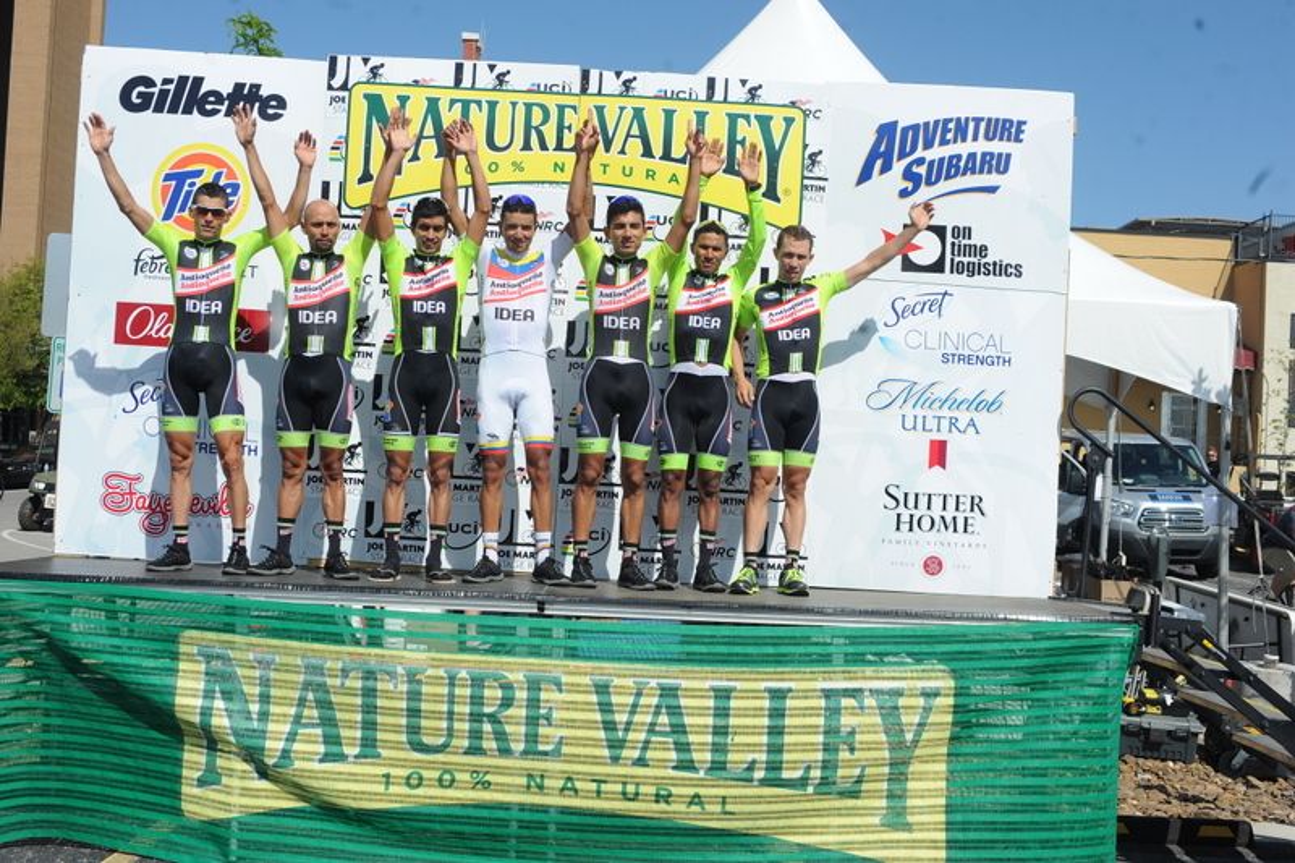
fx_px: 1582
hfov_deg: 44.5
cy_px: 432
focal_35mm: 44
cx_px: 648
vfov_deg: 30.5
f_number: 10
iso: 200
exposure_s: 1/800
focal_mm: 44
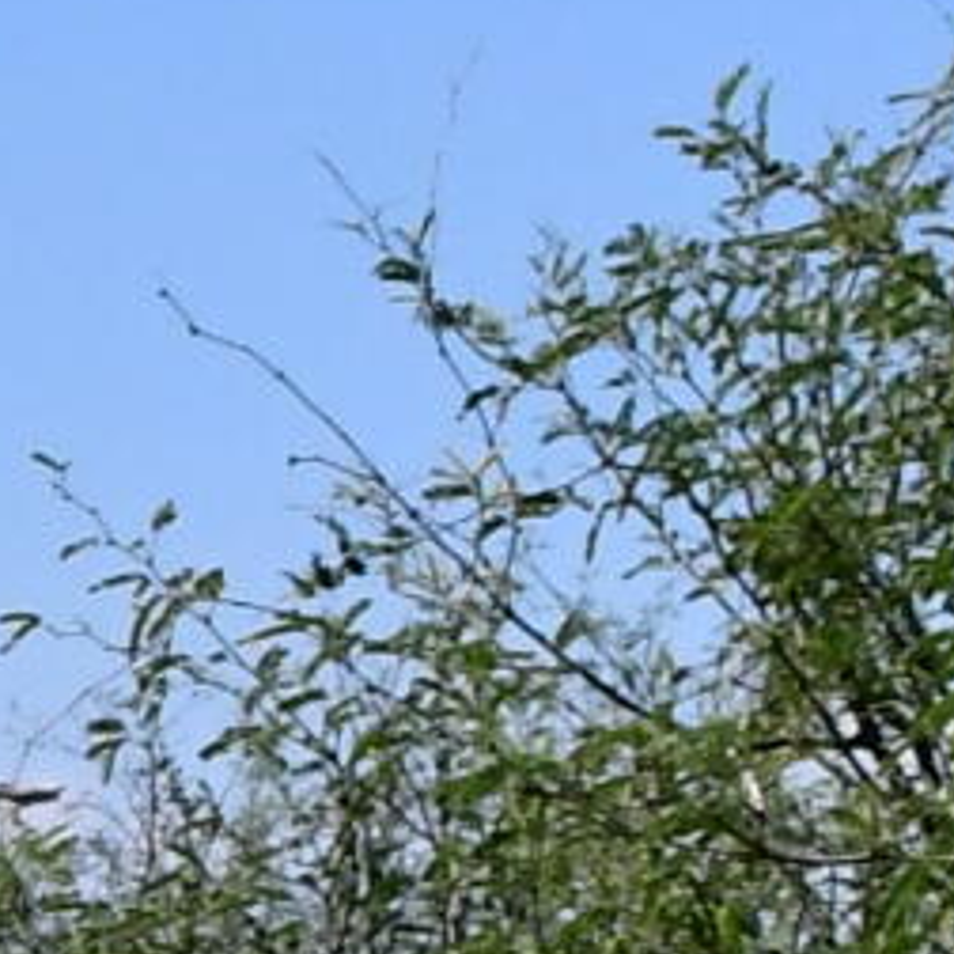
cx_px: -2275
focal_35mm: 394
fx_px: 12285
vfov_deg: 4.4
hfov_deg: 4.2
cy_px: 1912
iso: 800
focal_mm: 26
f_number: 14
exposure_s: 1/1600
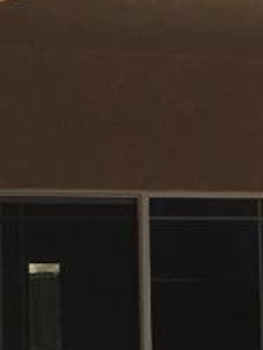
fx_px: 2173
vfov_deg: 9.2
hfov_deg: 6.6
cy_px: 275
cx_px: 633
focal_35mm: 215
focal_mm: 4.15
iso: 25
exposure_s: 1/1425
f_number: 2.2
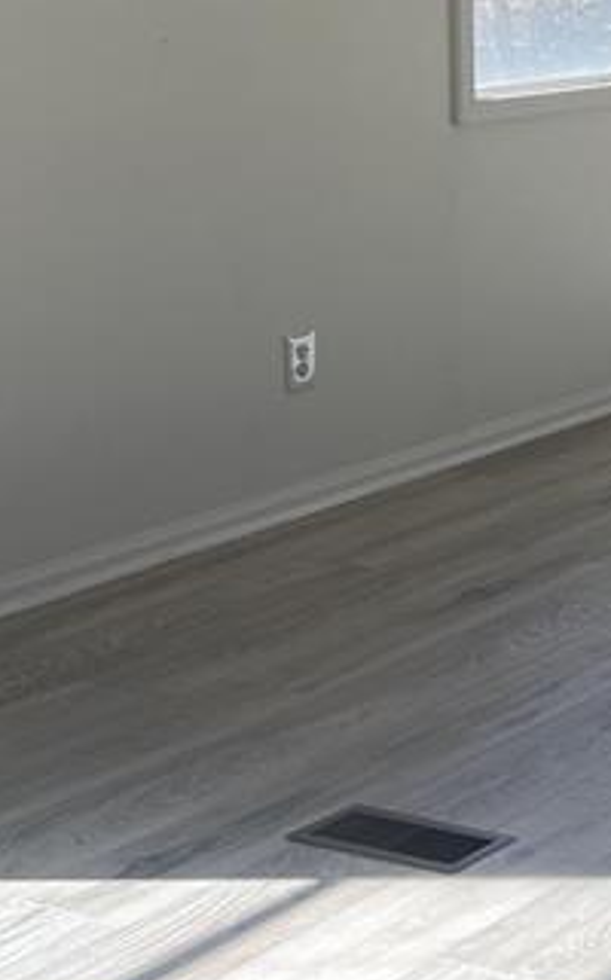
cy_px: 92
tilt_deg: -5.9
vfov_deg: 23.0
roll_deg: -1.0
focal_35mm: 88
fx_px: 2350
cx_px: 1219
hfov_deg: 12.9
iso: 50
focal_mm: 5.7
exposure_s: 1/646
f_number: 1.5
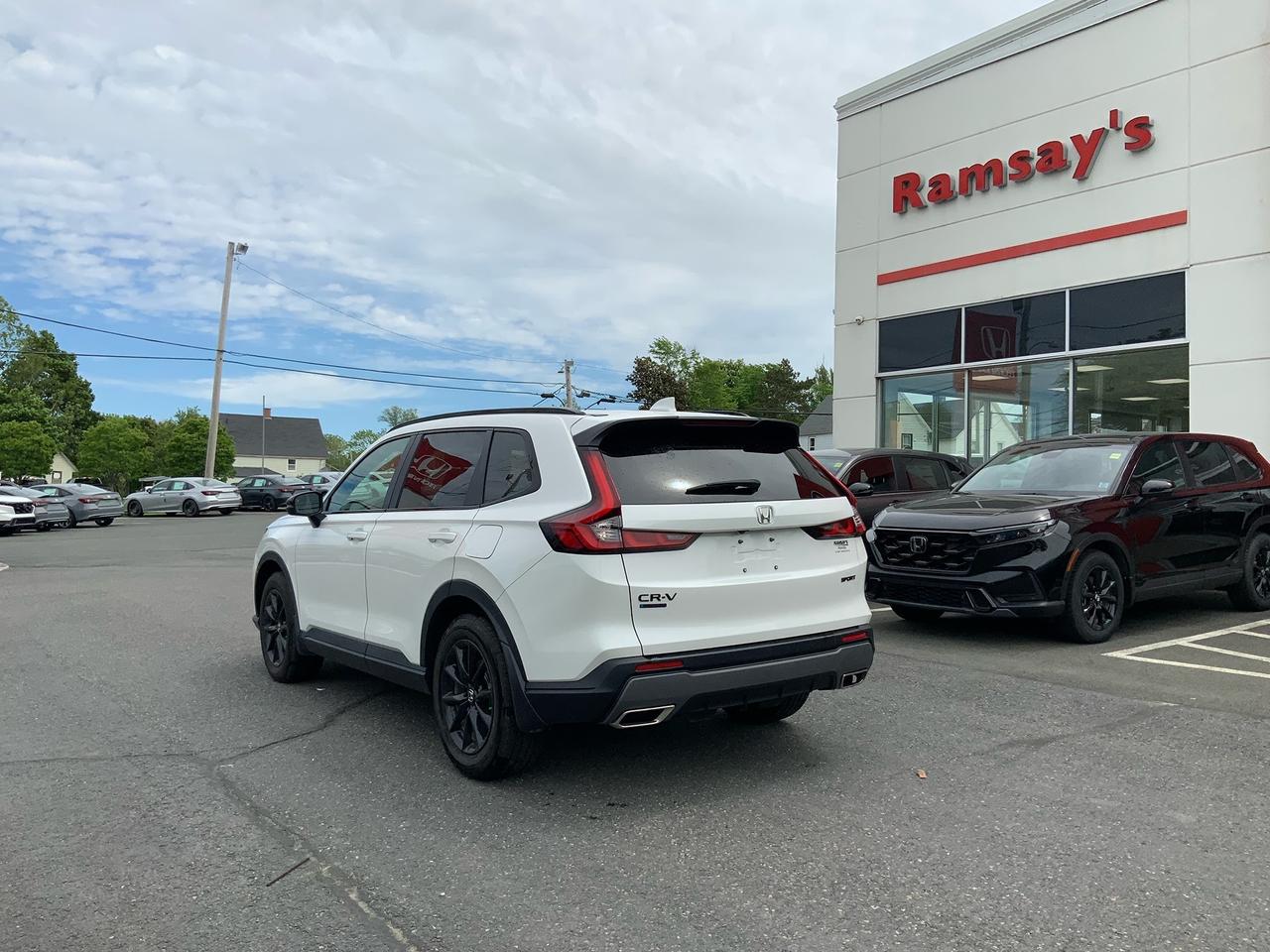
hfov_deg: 61.7
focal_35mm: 29
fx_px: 1064
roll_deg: -1.0
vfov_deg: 48.2
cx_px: 635
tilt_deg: +1.3
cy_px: 476
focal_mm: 3
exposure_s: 1/3322
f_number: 1.8
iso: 20
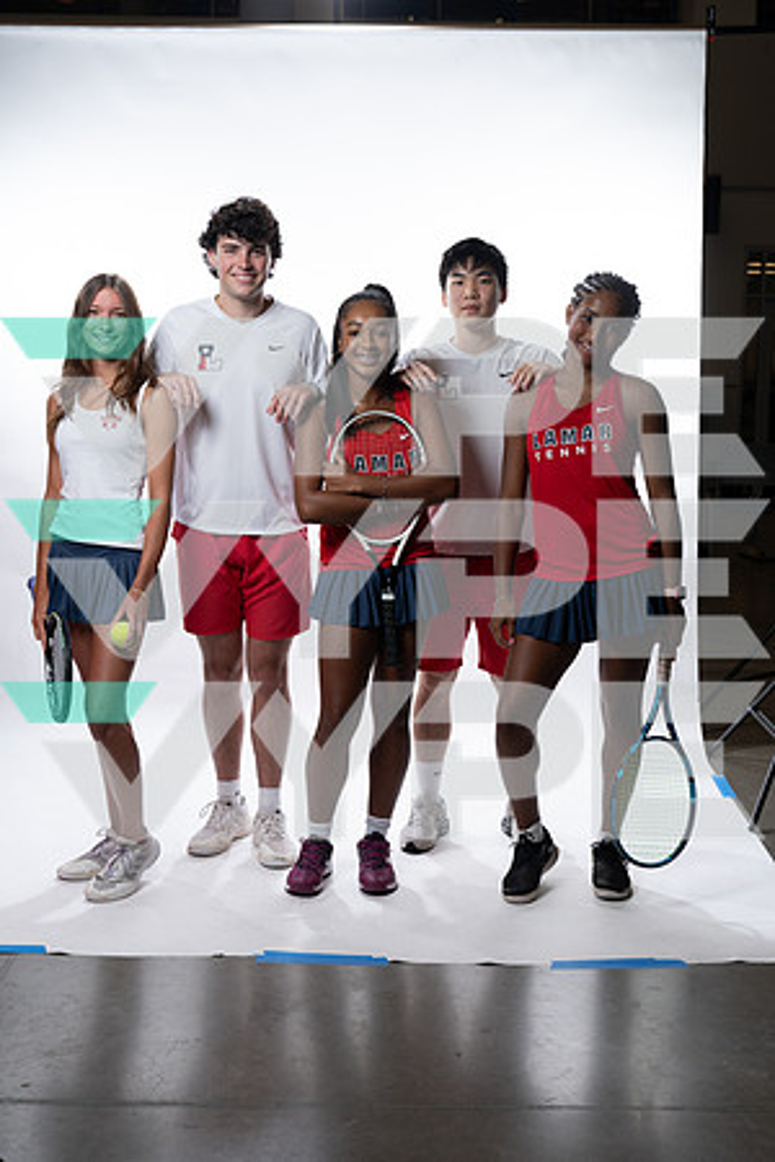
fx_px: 1550
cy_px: 581
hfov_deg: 28.1
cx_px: 388
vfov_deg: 41.1
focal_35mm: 48
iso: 200
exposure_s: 1/250
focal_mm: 48
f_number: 5.6
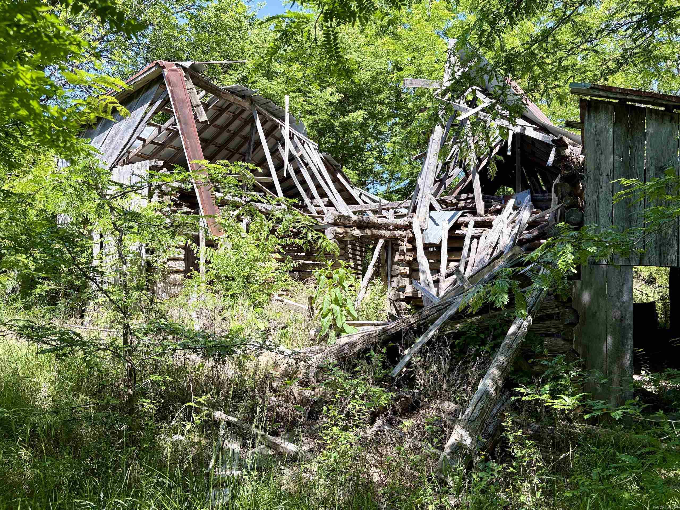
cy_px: 255
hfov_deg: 67.3
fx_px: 511
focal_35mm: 26
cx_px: 340
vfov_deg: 53.1
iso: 50
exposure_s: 1/680
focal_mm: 5.96
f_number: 1.6
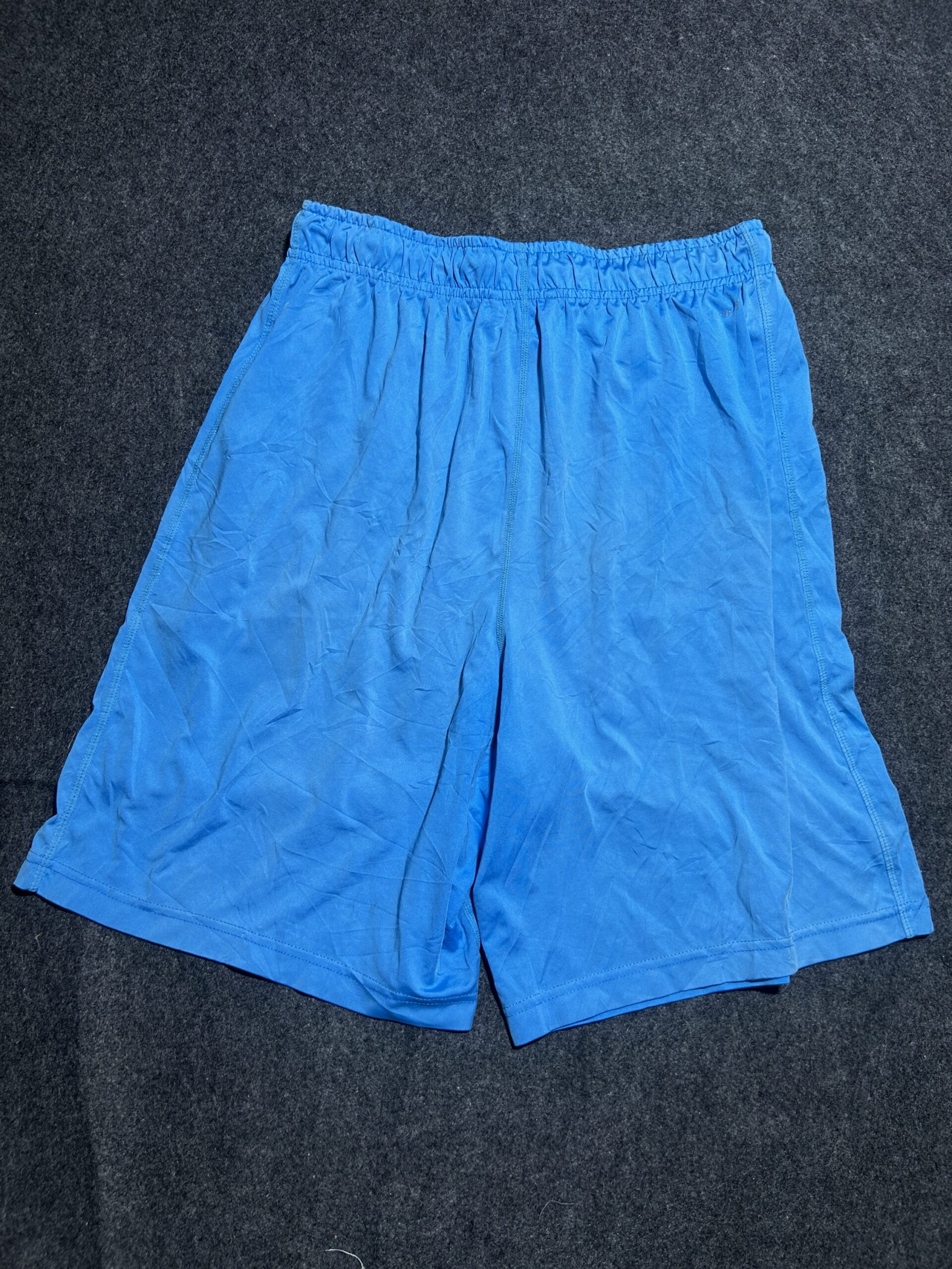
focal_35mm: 26
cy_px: 634
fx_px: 953
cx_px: 476
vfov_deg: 67.3
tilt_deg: -52.3
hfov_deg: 53.1
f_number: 1.5
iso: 64
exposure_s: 1/100
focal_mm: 5.7
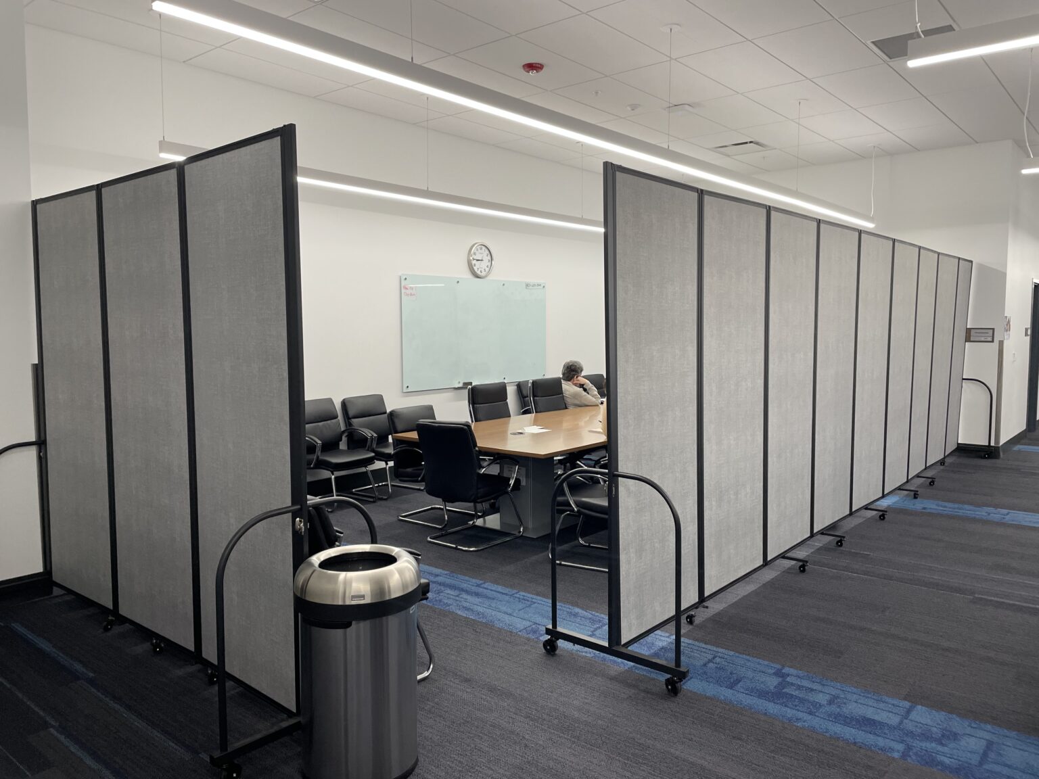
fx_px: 780
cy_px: 390
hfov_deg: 67.3
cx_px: 520
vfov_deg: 53.1
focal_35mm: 26
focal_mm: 4.2
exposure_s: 1/120
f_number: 1.6
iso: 100
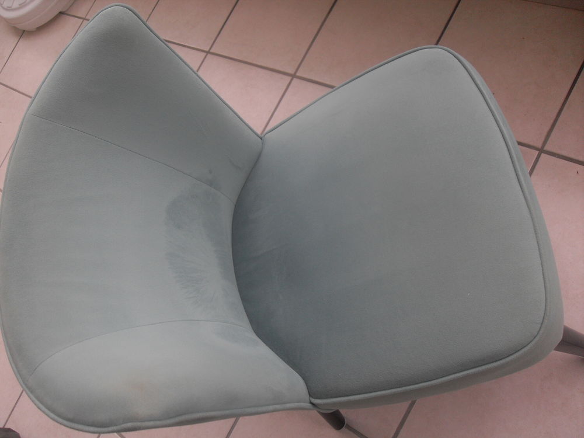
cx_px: 292
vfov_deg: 38.7
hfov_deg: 50.1
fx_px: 624
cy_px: 219
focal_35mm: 37
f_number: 2.8
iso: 80
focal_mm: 6.3
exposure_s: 1/180
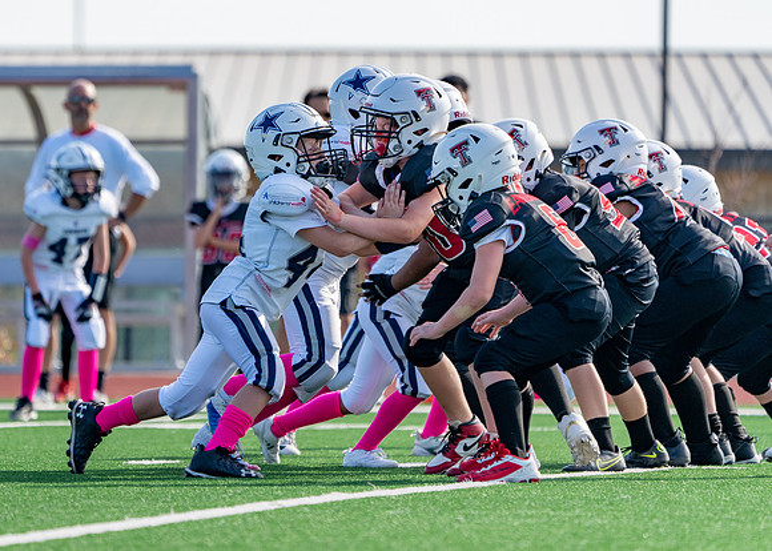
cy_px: 220
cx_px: 308
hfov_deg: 4.8
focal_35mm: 423
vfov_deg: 3.4
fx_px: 9274
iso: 320
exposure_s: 1/1250
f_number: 5.6
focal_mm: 336
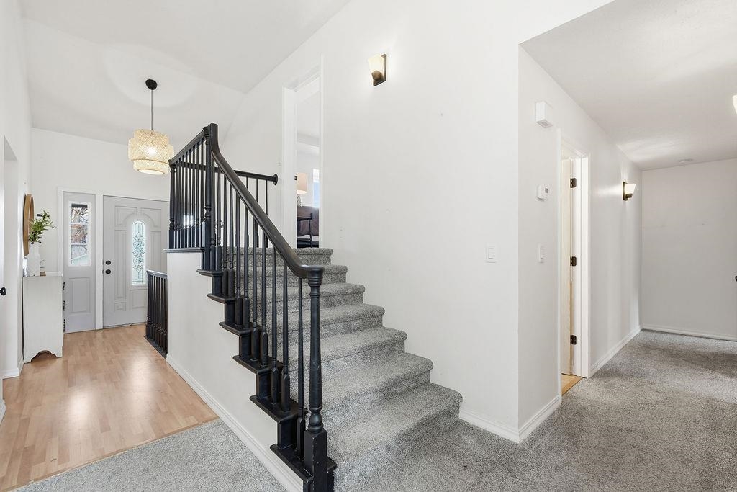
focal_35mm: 16
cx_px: 368
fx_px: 328
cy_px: 246
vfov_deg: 73.8
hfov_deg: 96.7
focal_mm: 16
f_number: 8
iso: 100
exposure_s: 1/20
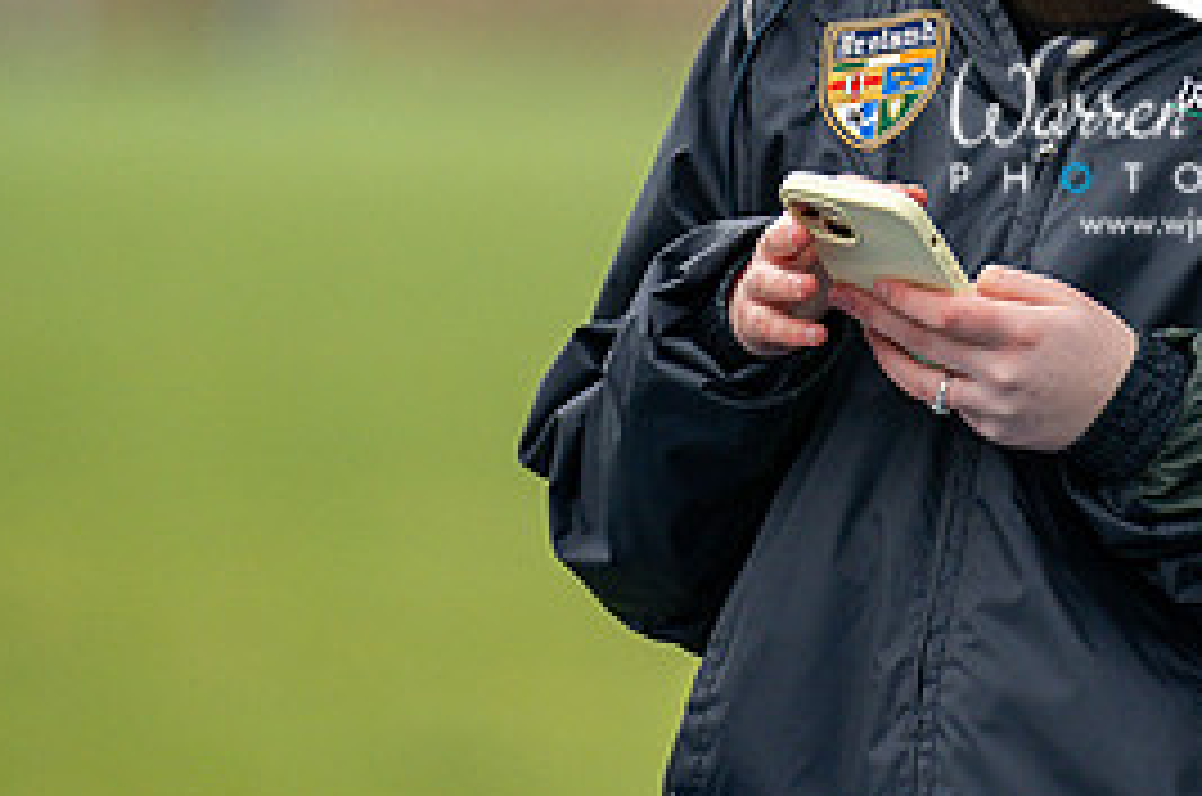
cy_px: 36
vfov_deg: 1.7
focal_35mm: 816
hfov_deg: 2.5
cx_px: 1243
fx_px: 27196
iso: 500
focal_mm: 250
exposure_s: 1/1600
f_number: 2.8
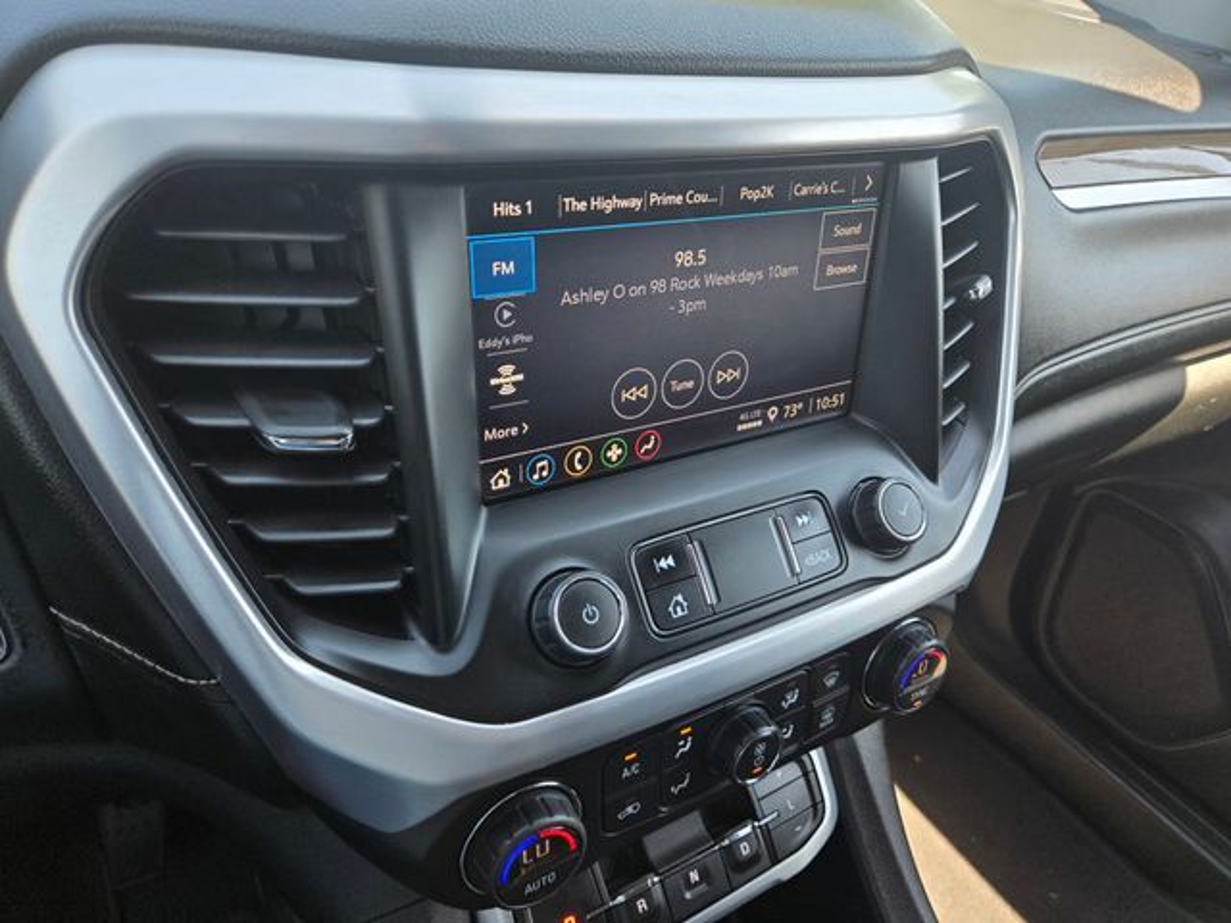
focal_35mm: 23
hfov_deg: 73.9
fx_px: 818
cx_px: 616
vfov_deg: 58.9
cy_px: 462
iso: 64
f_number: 1.8
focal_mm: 5.4
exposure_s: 1/180
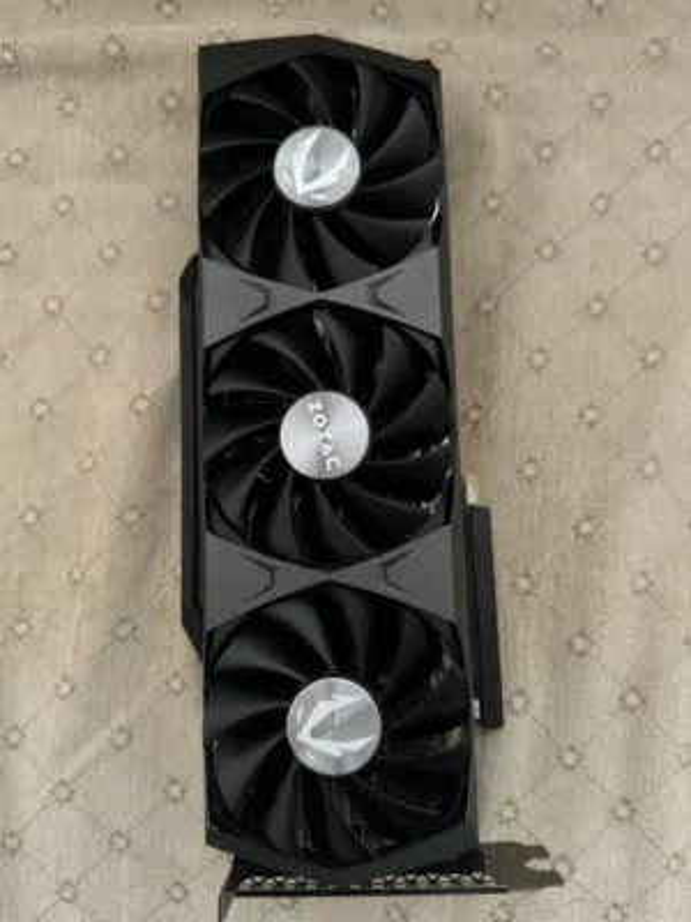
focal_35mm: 24
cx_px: 346
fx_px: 639
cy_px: 461
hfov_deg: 56.8
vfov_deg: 71.6
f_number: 1.78
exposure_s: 1/45
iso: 800
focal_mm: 6.76
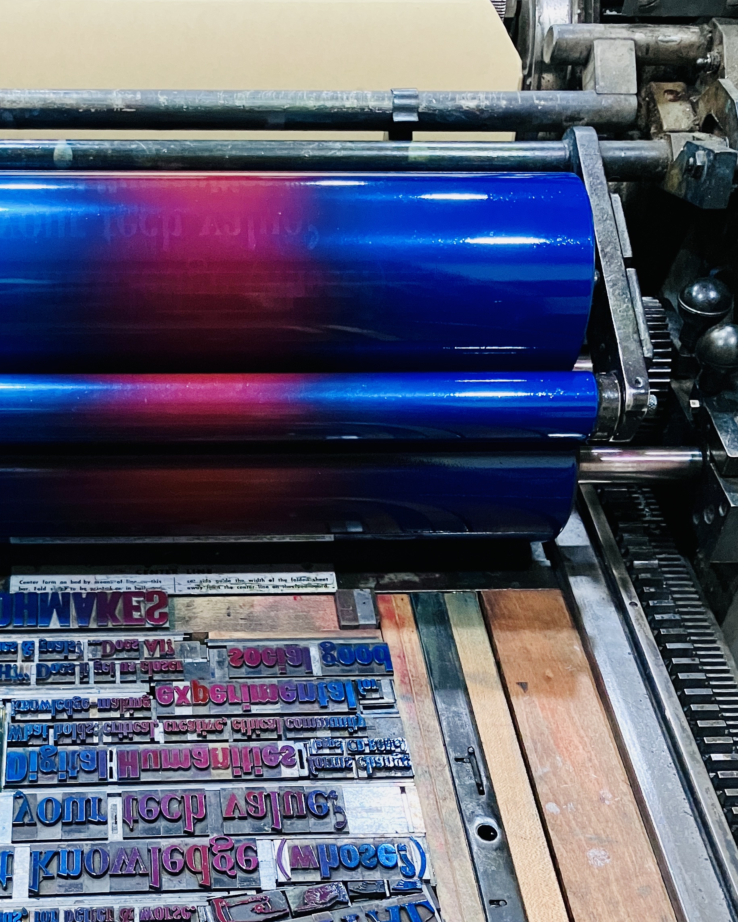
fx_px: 1310
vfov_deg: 37.5
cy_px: 729
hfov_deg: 30.8
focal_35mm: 48
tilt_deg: -47.1
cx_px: 171
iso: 320
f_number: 1.8
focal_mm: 3.99
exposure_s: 1/60
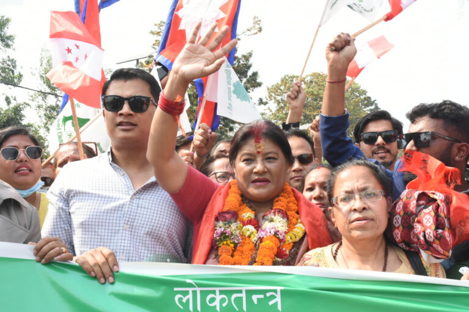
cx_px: 234
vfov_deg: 33.0
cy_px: 156
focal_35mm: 40
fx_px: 528
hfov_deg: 47.9
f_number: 8
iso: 1250
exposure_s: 1/500
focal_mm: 27
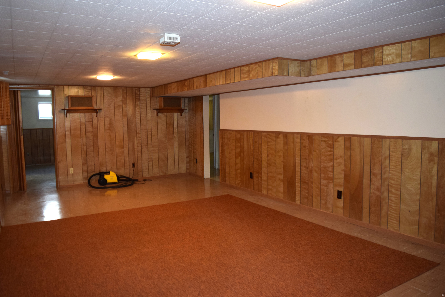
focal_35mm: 27
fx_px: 334
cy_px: 148
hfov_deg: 67.4
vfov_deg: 47.9
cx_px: 222
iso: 900
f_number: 3.5
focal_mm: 18
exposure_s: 1/60
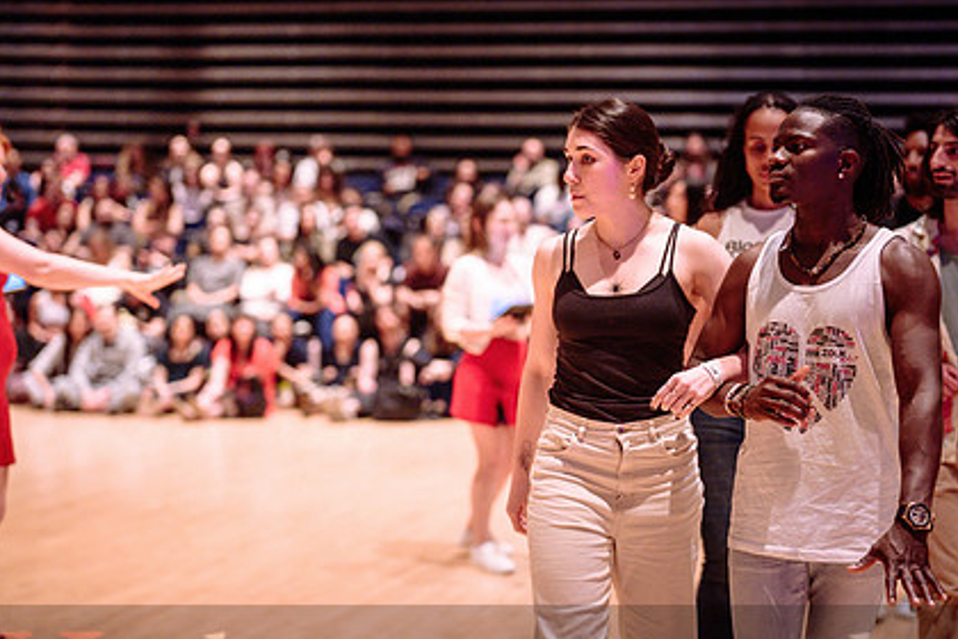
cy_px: 369
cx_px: 511
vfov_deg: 19.7
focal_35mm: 69
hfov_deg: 29.2
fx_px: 1836
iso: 1600
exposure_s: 1/250
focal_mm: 50
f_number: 1.4
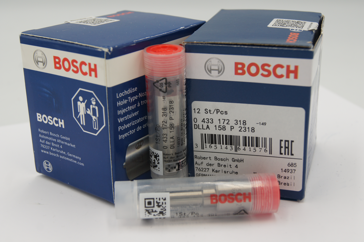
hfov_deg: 37.9
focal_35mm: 52
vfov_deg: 25.7
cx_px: 182
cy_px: 121
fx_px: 531
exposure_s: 1/125
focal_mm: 35
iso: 200
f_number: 5.6
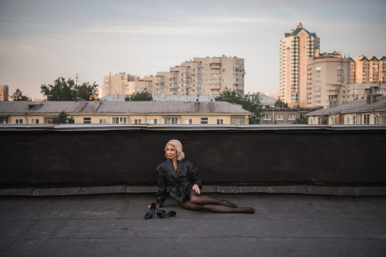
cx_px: 193
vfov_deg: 27.0
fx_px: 536
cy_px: 128
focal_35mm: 50
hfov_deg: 39.6
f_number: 2.8
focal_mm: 50
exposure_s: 1/200
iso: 250
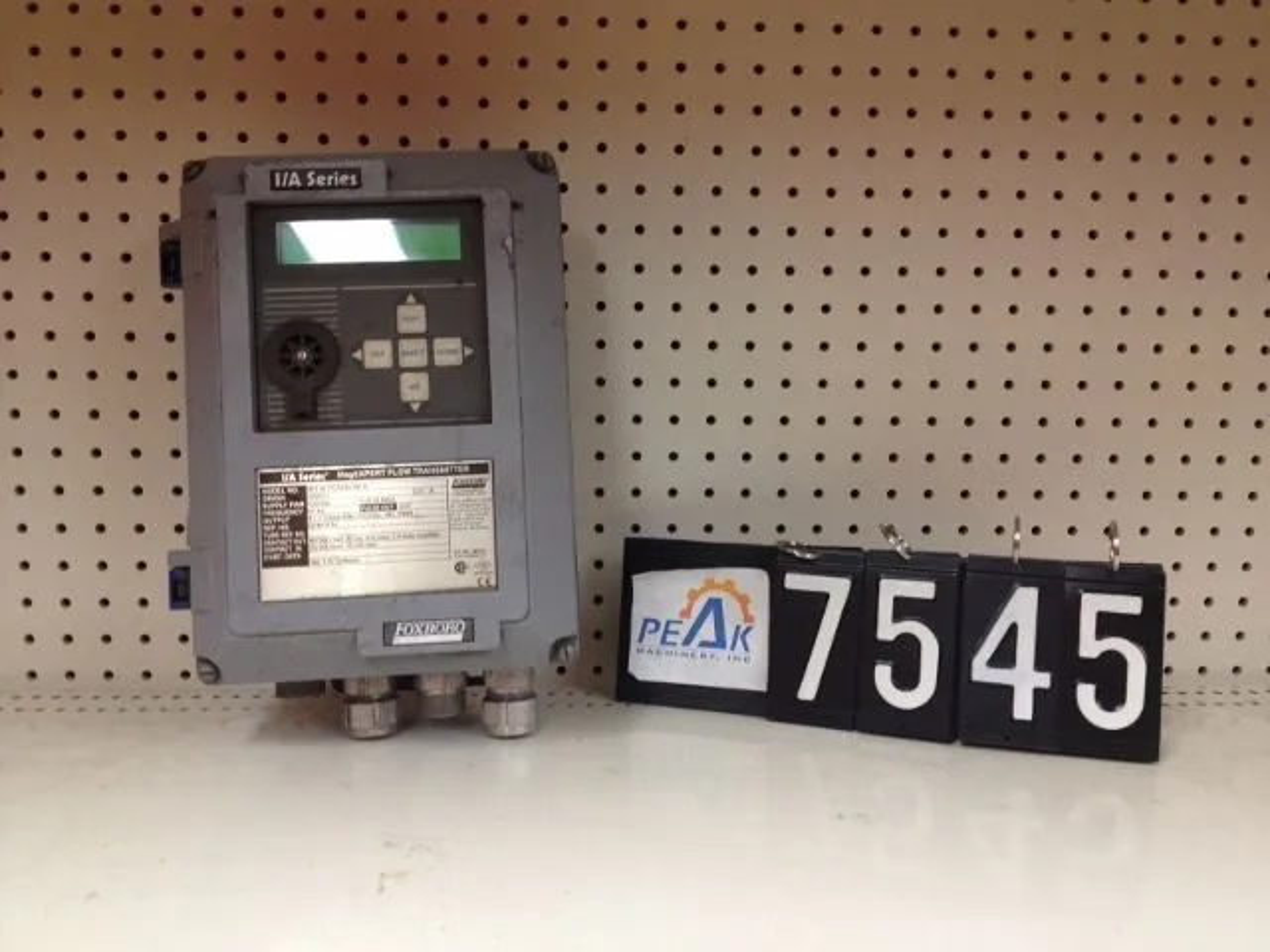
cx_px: 635
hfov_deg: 52.6
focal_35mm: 35
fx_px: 1284
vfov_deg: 40.7
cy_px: 476
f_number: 2.4
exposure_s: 1/20
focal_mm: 4.28
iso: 80
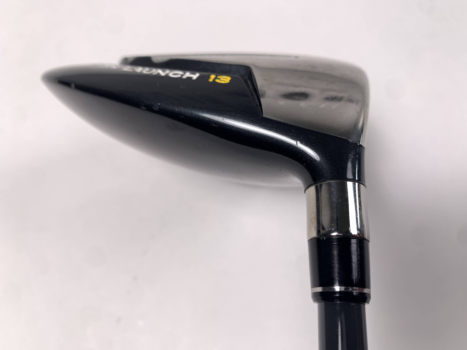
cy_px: 175
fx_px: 351
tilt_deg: -73.3
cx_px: 234
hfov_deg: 67.3
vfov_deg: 53.1
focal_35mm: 26
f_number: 1.8
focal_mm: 4.25
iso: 25
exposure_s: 1/125
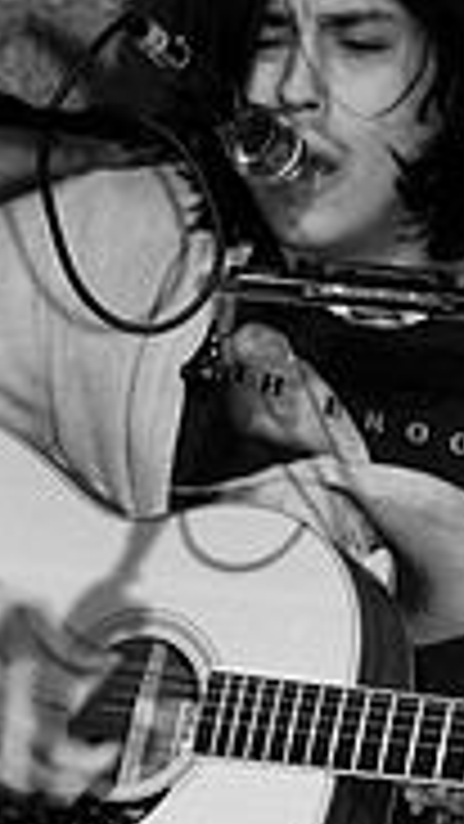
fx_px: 4045
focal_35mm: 185
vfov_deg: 11.6
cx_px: 345
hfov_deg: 6.6
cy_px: 396
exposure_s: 1/60
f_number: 2.8
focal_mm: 48
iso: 800
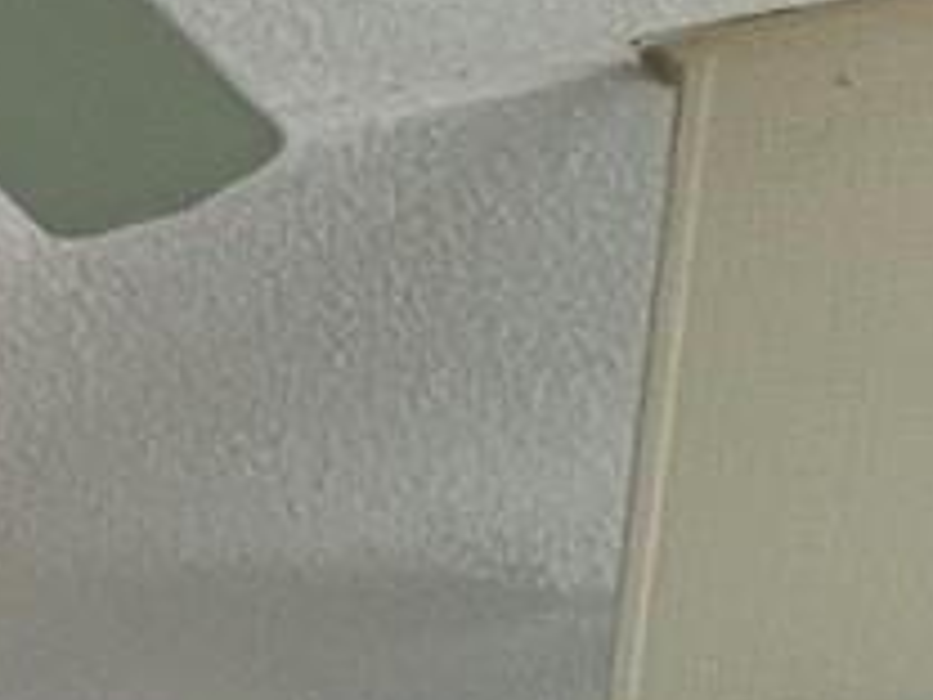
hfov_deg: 13.1
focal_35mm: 100
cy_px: 1517
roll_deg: -2.9
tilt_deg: -5.1
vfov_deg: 12.5
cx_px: -1471
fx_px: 2695
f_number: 1.8
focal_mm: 1.57
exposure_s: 1/120
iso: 160
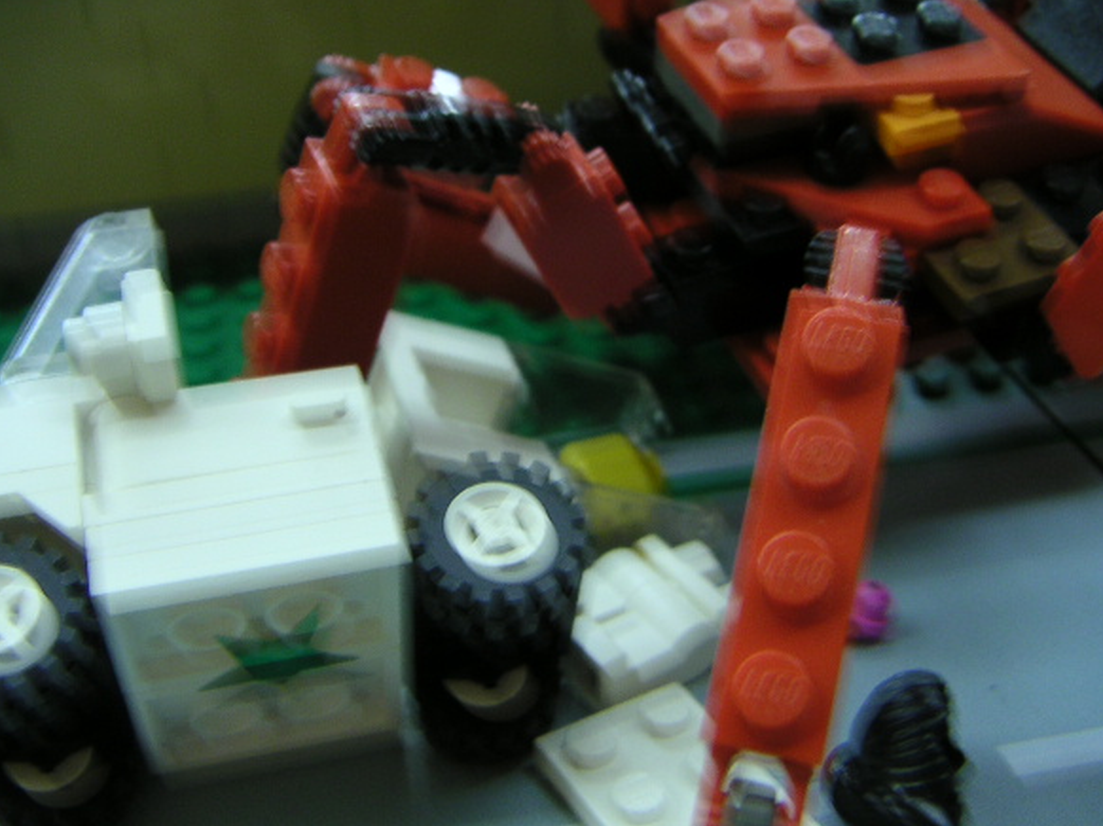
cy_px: 417
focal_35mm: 44
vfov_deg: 32.9
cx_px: 523
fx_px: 1401
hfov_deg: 42.9
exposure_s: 1/4
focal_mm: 5.3
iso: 64
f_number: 2.9
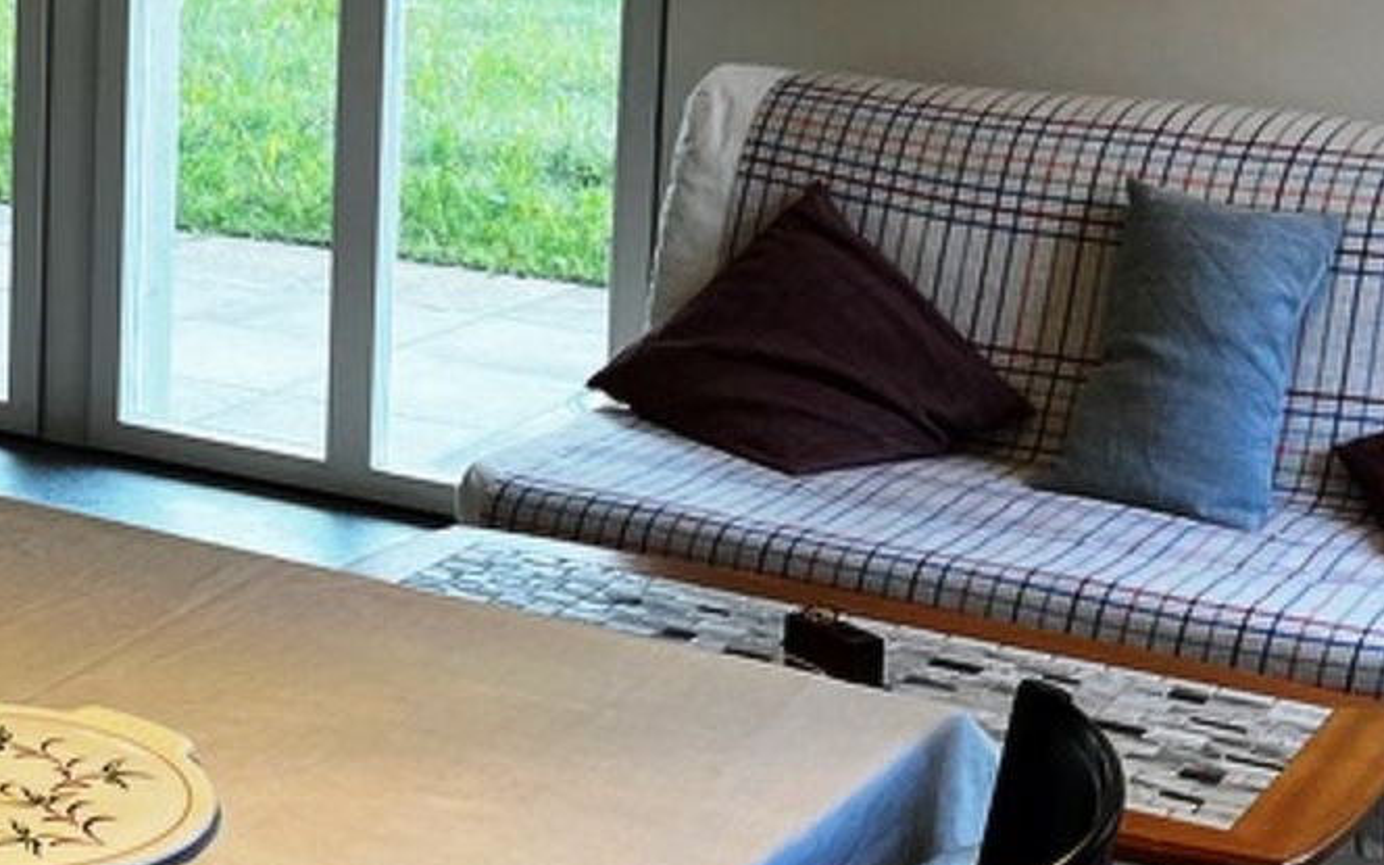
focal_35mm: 85
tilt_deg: -7.6
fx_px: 3206
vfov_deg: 15.1
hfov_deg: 23.3
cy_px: 29
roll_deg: -1.1
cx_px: -17
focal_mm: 5.1
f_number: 1.6
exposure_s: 1/100
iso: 64
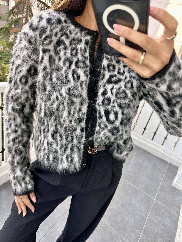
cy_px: 121
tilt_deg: -51.1
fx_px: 168
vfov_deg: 71.6
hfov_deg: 56.8
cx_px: 91
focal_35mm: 24
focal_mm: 6.86
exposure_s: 1/258
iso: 80
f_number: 1.78
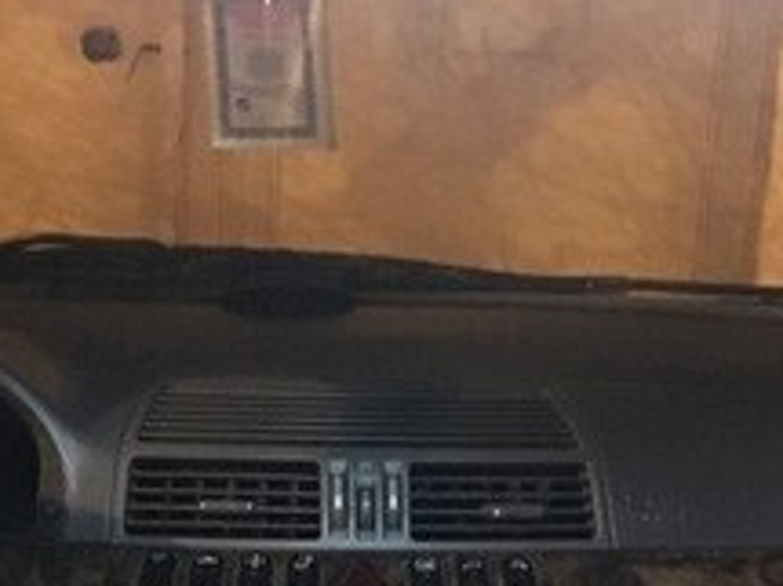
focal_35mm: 89
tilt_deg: -18.5
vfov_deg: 15.8
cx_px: 528
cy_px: 752
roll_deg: -5.8
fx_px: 2012
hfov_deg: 21.9
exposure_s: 1/17
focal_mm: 4.15
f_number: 2.2
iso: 800
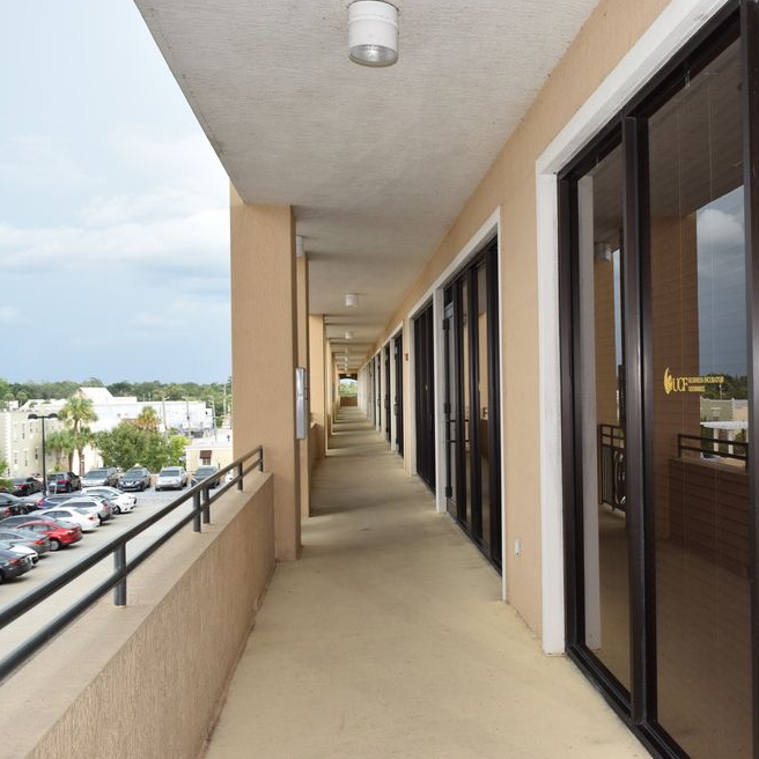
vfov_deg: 47.2
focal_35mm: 35
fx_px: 868
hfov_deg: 45.8
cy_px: 380
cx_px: 557
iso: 320
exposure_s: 1/125
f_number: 5.6
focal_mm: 18
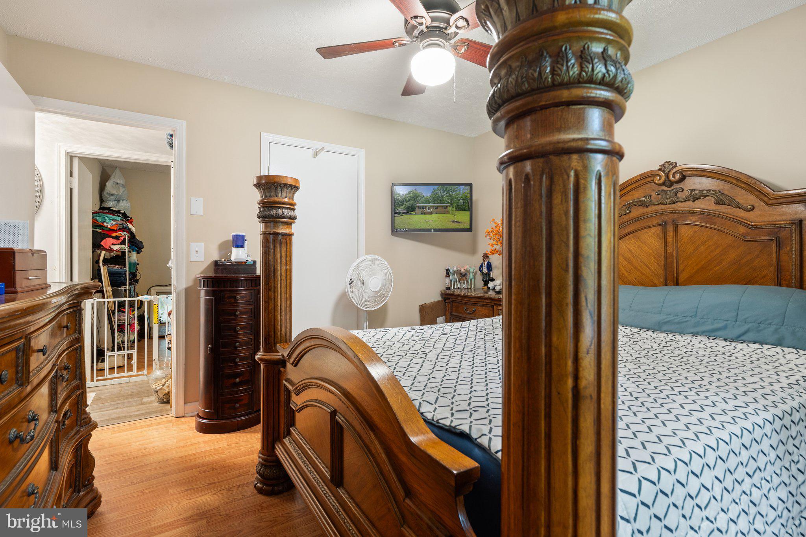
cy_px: 268
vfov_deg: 73.7
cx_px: 403
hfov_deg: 96.7
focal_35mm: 16
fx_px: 358
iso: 500
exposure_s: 1.3
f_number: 8
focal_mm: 16
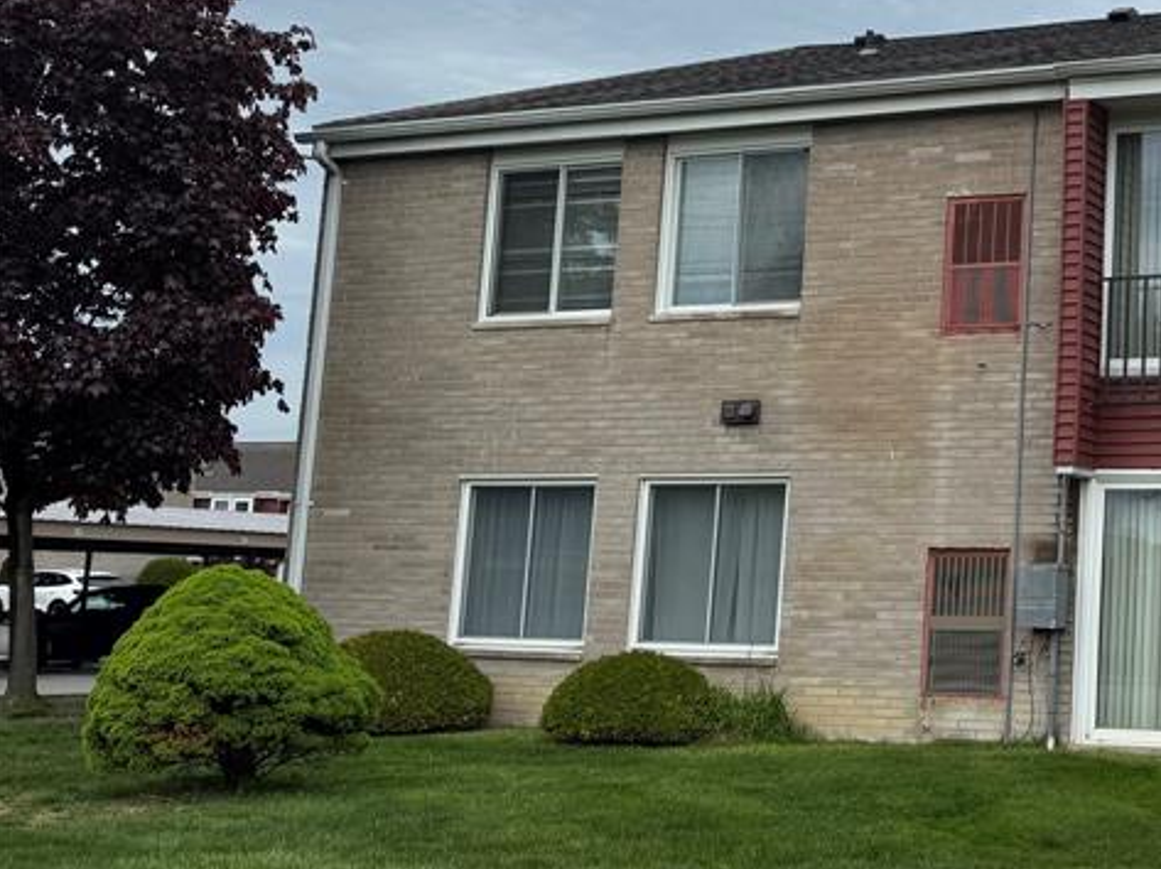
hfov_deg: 32.7
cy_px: 322
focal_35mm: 52
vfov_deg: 27.9
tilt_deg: +9.5
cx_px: 1249
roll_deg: -1.6
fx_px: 1743
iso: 80
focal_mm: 6.76
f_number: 1.78
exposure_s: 1/3802
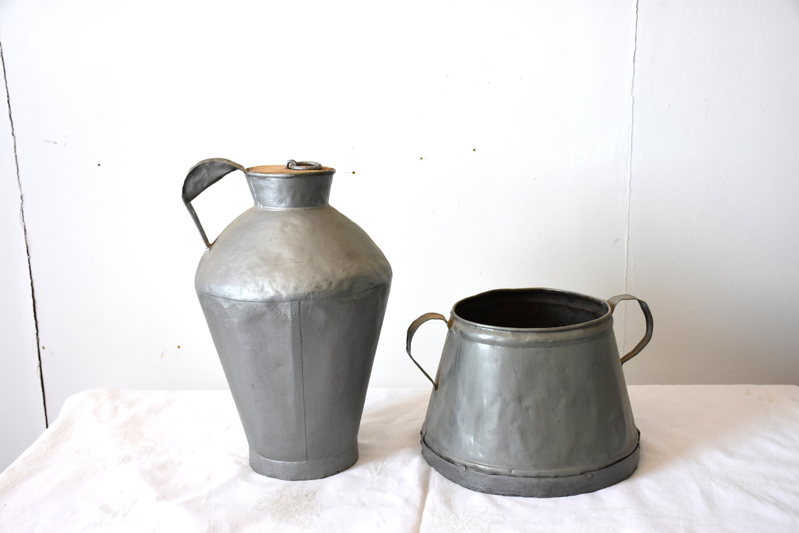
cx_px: 400
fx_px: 899
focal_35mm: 40
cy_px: 266
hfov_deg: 47.9
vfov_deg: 33.0
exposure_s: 1/100
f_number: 5
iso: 800
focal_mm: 27
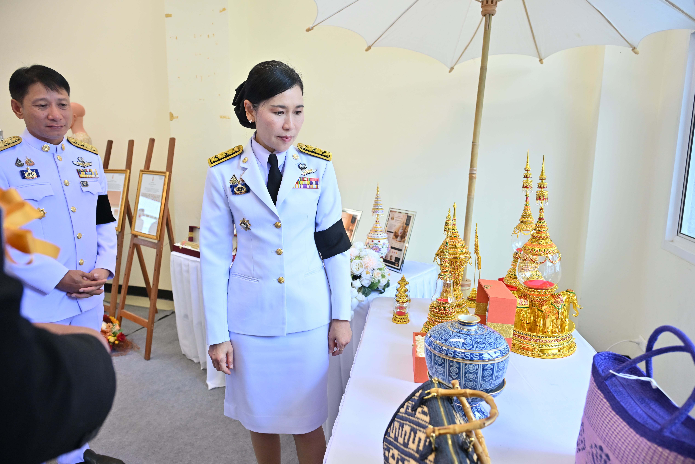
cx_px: 348
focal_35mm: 24
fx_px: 463
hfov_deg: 73.7
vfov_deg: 53.1
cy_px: 232
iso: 1000
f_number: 4
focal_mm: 24
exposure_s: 1/250
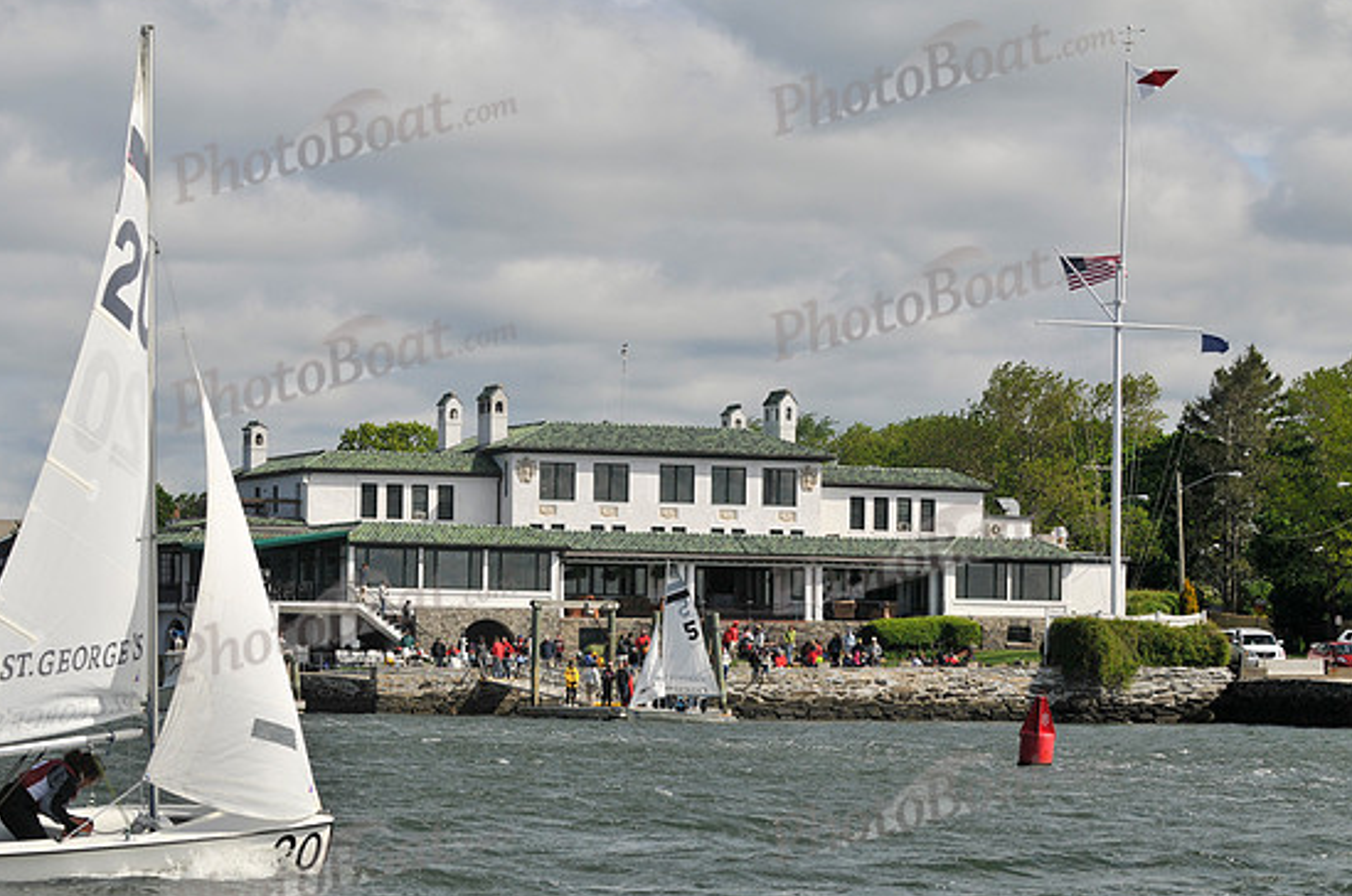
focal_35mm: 111
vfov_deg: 12.3
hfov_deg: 18.5
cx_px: 643
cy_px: 459
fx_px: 4161
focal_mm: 70
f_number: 6.3
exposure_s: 1/1600
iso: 200
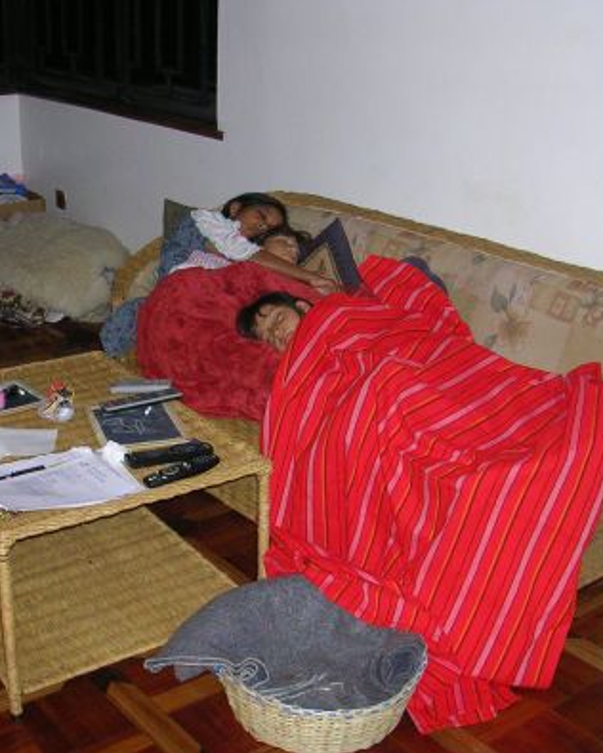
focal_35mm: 50
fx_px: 1115
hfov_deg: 30.2
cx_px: 280
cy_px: 374
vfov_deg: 37.3
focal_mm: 5.8
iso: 130
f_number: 2.8
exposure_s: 1/60.1
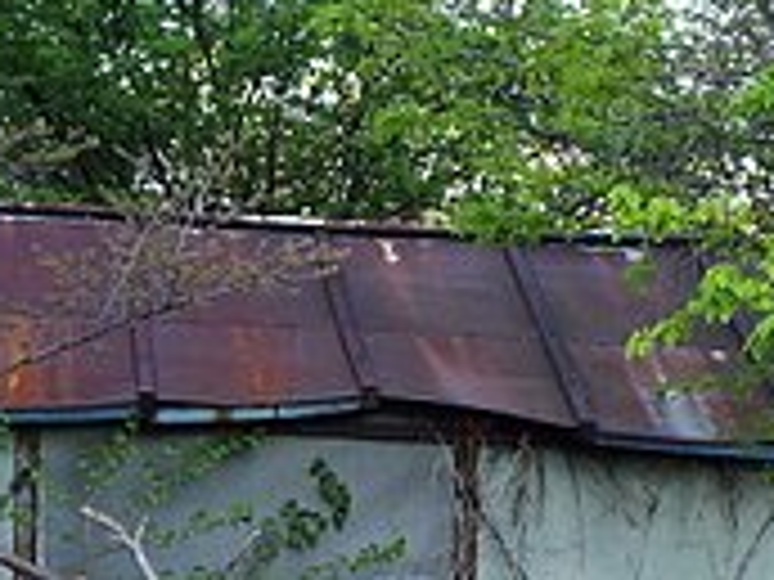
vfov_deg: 8.0
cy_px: 697
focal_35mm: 185
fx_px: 4137
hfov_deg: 10.7
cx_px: 518
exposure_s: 1/80
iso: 160
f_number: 3.5
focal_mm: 10.2
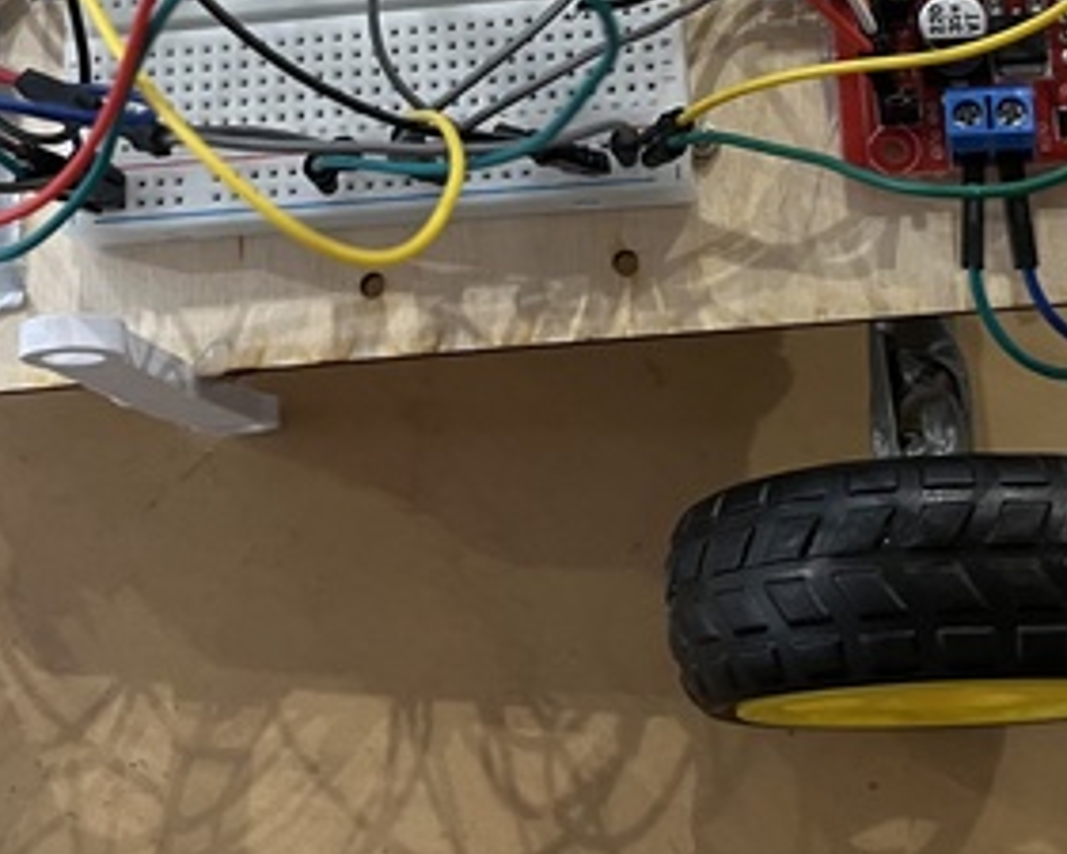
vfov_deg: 21.0
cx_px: 452
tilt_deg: -69.3
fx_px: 2180
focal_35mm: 69
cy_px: -101
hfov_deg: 27.5
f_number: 1.6
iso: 125
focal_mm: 5.1
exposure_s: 1/60
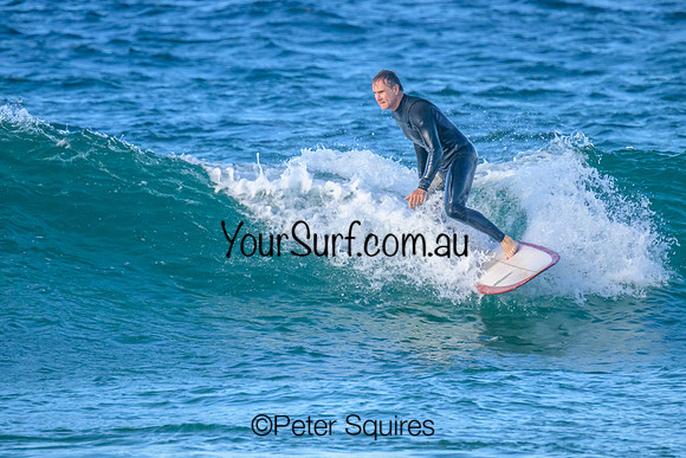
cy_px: 197
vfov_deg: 1.3
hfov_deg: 1.9
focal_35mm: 1100
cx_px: 313
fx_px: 20966
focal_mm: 800
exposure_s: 1/2000
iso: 3200
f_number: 11
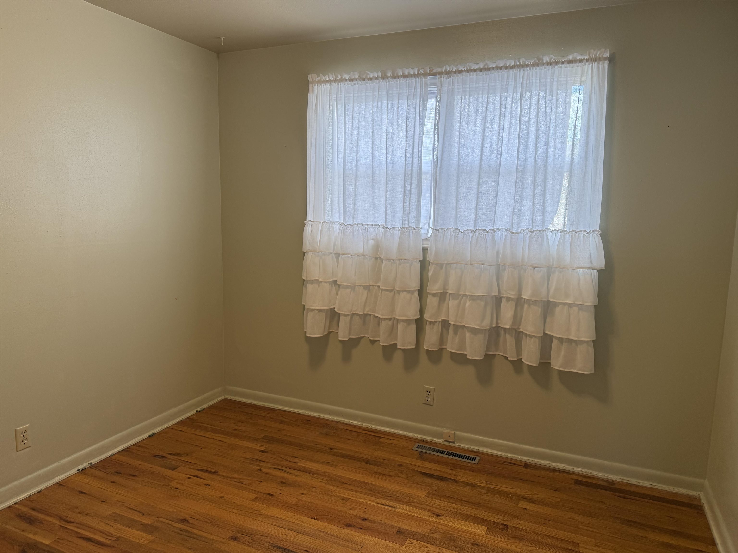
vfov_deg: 56.8
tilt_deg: -7.1
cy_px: 276
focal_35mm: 24
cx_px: 369
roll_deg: -1.5
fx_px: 512
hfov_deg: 71.6
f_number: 1.78
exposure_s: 1/120
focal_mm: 6.76
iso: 100
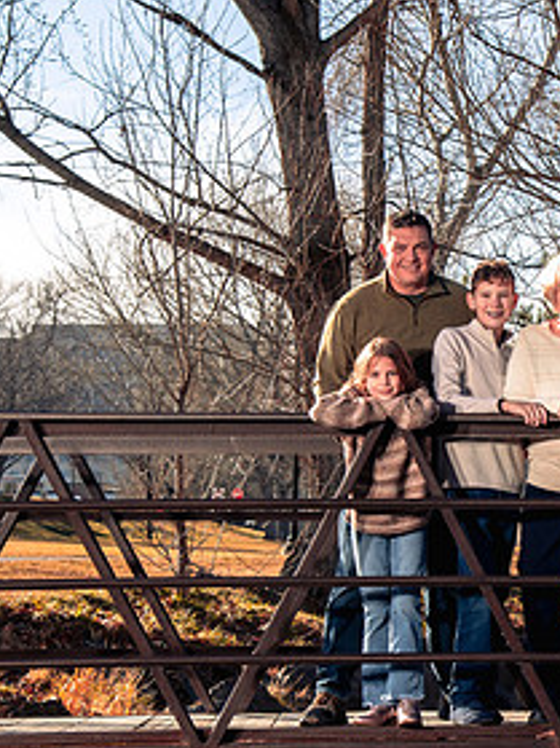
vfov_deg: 17.0
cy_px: 444
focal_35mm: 116
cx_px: 646
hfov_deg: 12.5
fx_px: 2504
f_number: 9
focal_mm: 52
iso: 200
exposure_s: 1/250
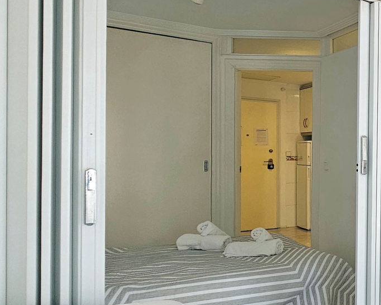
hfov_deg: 29.8
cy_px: 165
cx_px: 562
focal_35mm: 38
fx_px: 428
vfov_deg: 39.1
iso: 64
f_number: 2.2
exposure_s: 1/50
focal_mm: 2.2
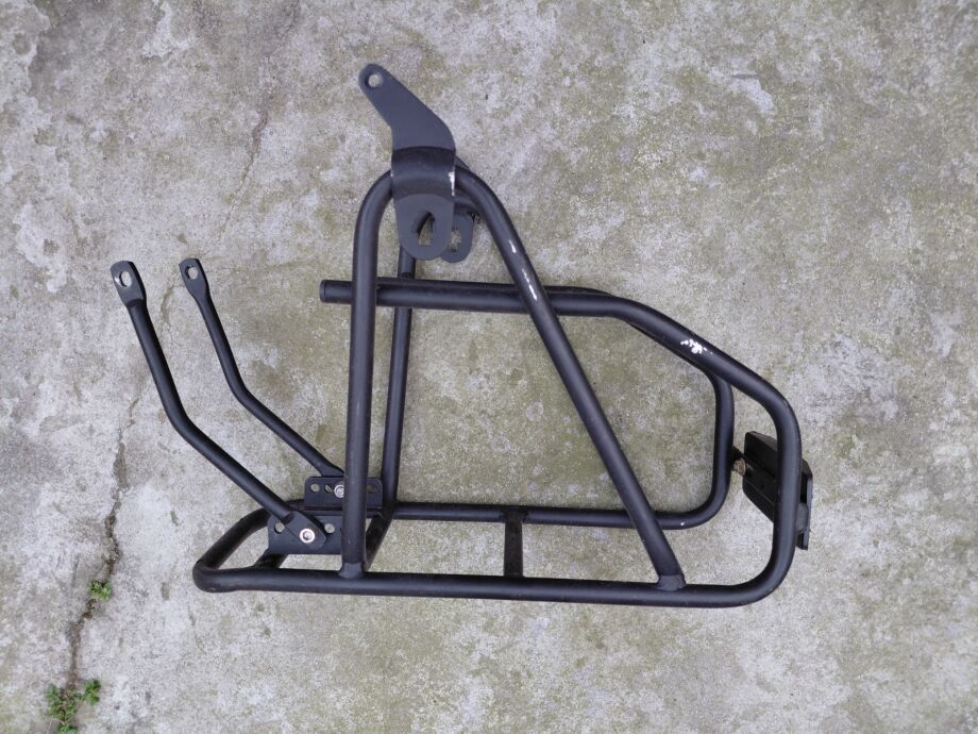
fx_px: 706
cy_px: 367
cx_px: 489
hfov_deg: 69.4
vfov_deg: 54.9
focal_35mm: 25
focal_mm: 4.69
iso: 125
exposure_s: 1/50.1
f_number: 1.8
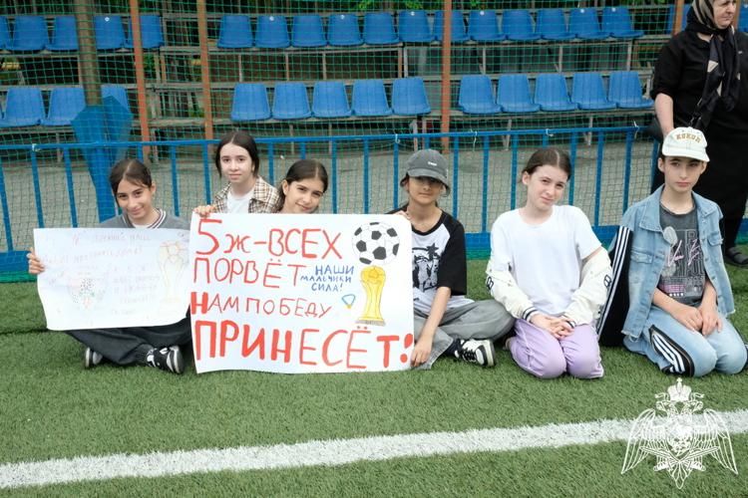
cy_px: 249
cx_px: 374
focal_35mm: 36
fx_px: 748
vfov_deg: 36.9
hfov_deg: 53.1
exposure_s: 1/1700
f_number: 11
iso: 8000
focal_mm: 24.3
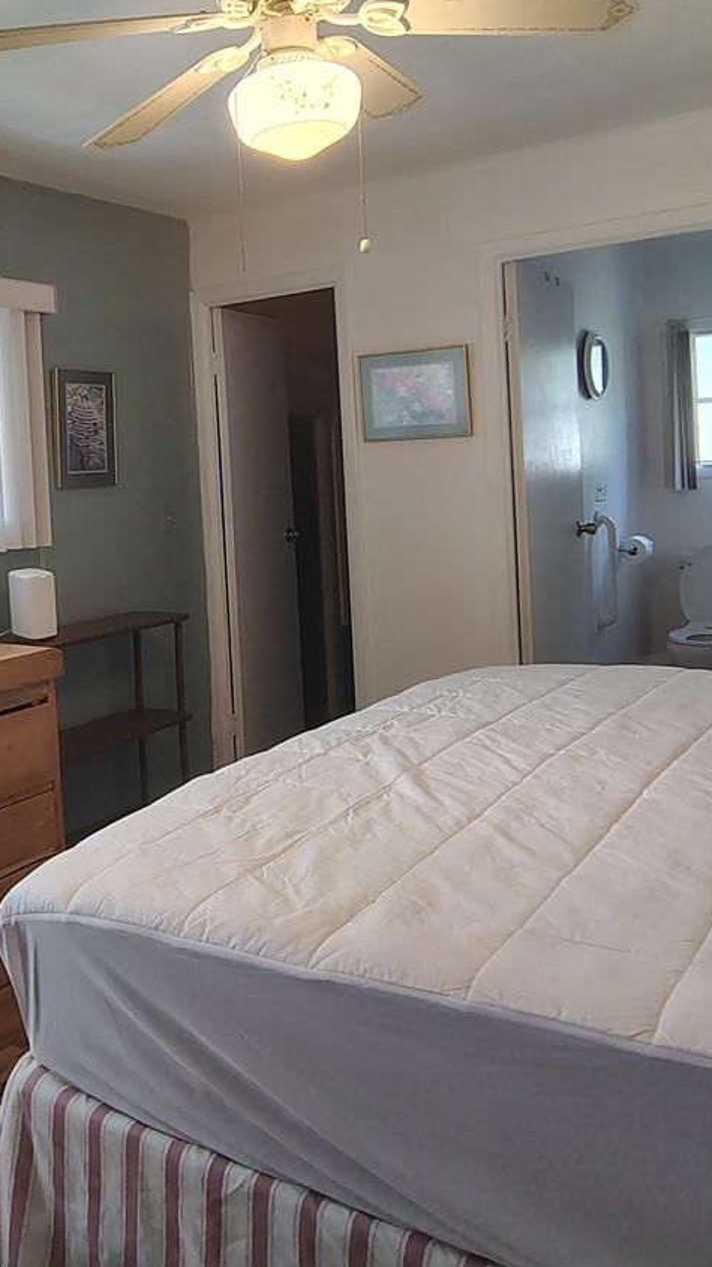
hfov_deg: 35.0
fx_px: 1108
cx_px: 199
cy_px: 493
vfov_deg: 58.9
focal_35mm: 33
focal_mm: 2.13
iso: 460
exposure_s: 1/60
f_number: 2.2
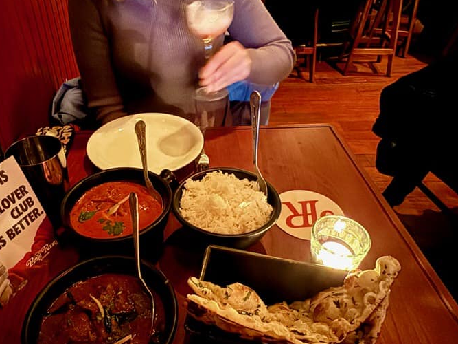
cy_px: 242
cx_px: 181
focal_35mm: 21
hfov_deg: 78.0
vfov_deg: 61.1
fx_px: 278
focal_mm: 2.22
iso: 1600
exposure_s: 1/10
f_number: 2.2
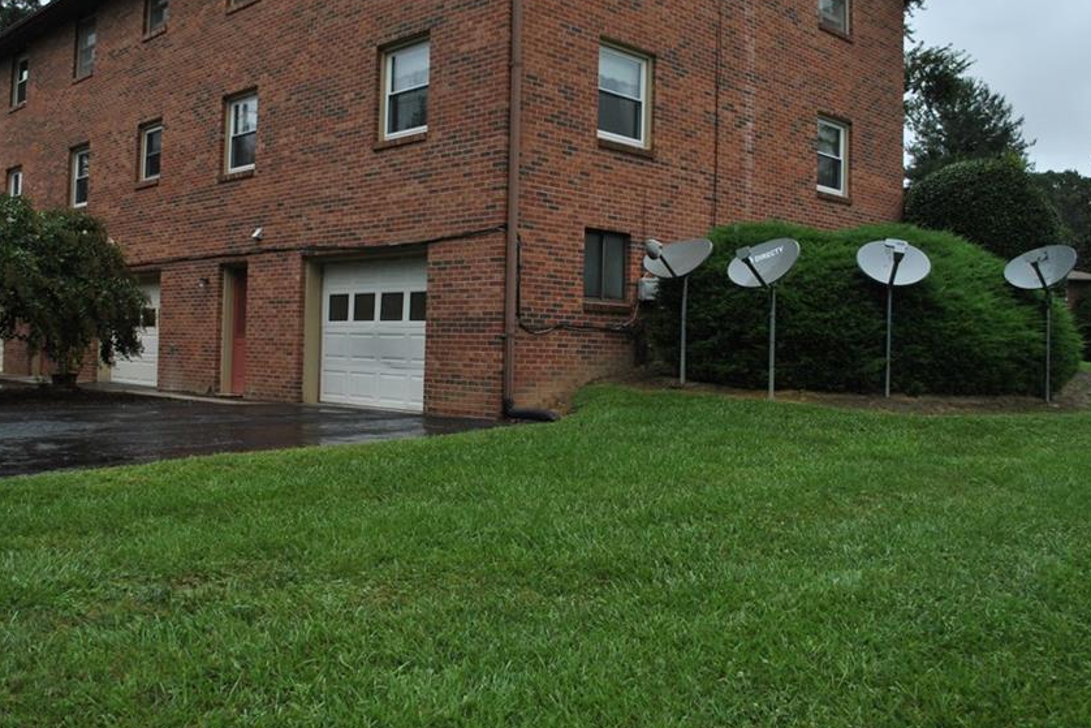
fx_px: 1000
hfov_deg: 57.2
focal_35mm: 33
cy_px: 327
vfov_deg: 39.9
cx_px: 505
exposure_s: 1/1600
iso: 200
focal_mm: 18
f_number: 4.5
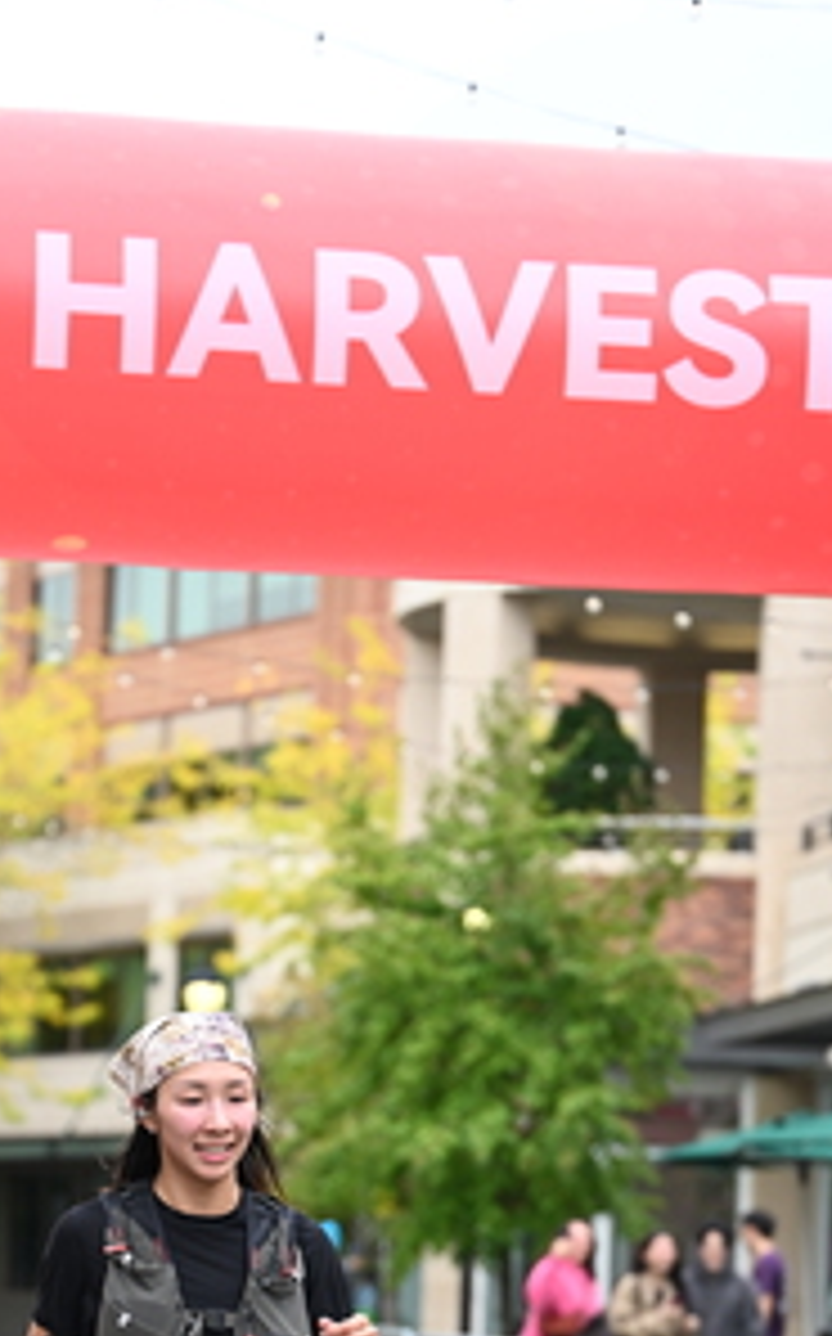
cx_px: 331
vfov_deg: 15.0
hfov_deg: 9.5
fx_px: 5019
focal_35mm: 138
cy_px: 1188
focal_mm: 73
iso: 640
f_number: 2.8
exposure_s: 1/2000
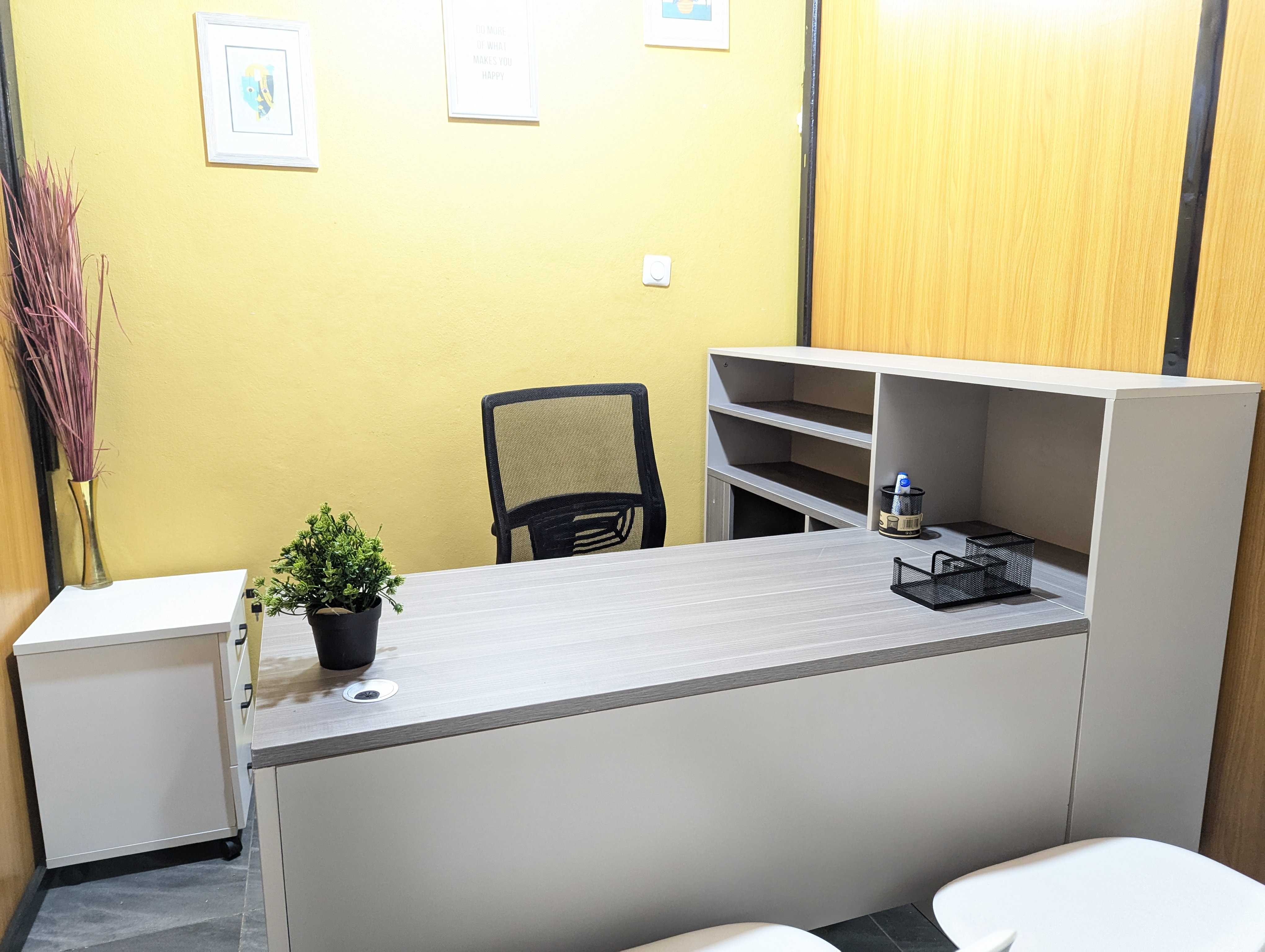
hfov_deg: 71.5
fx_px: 878
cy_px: 476
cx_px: 632
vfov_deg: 56.9
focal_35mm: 24
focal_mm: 6.81
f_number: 1.85
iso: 1333
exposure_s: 1/50
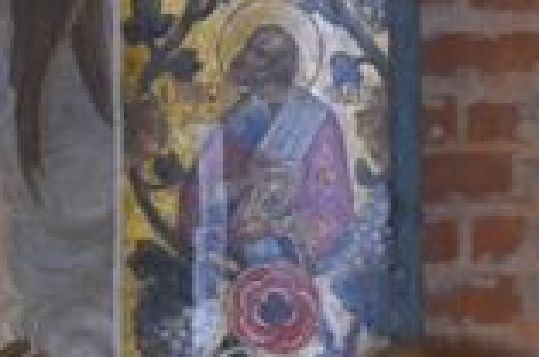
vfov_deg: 2.8
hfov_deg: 4.2
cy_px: 244
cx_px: -566
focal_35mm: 491
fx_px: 7336
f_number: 2.8
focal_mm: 110
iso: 3200
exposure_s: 1/125
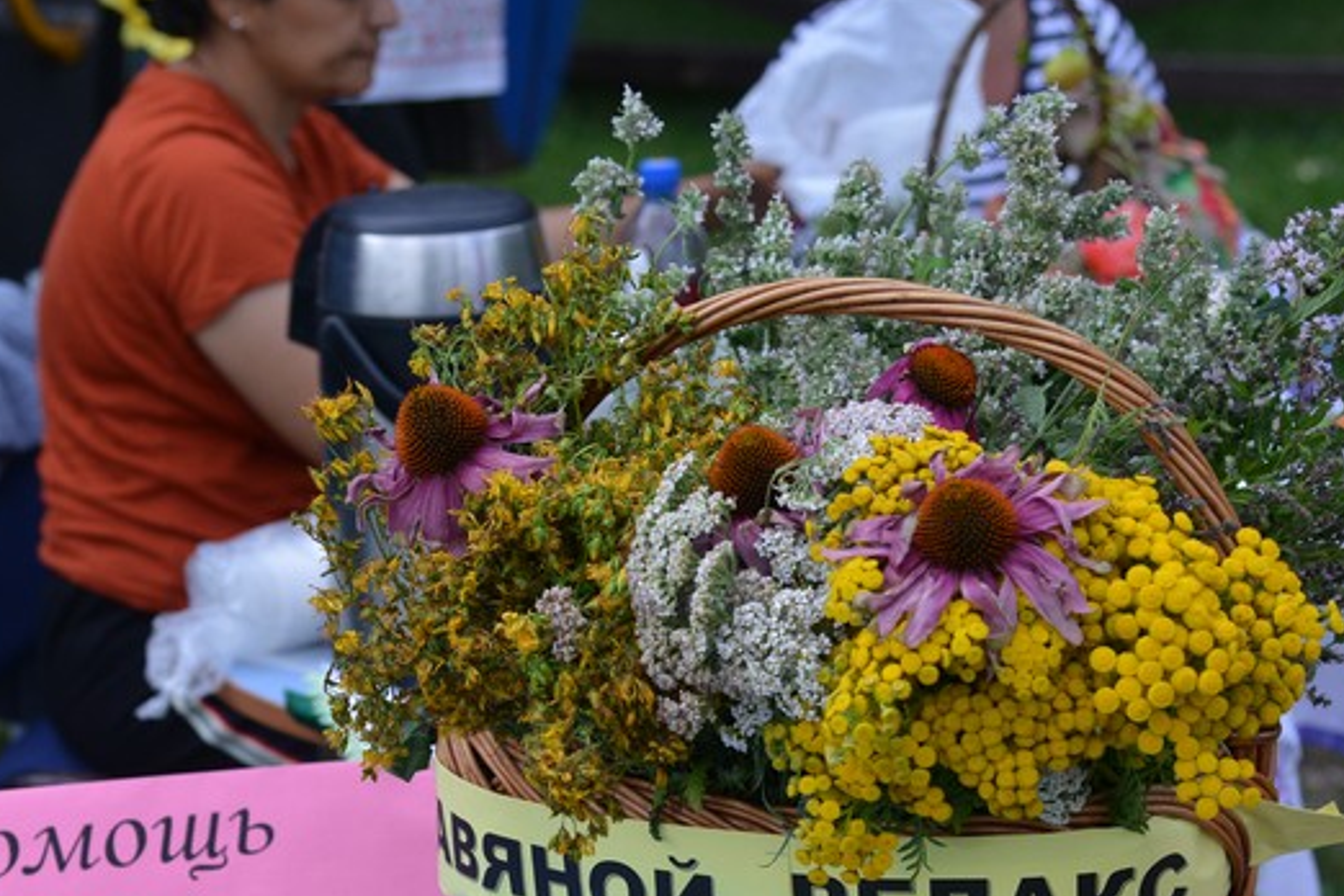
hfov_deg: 20.8
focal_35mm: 98
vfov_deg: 13.8
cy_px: 828
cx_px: 476
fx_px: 3658
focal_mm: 50
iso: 640
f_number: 4.5
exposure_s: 1/2000
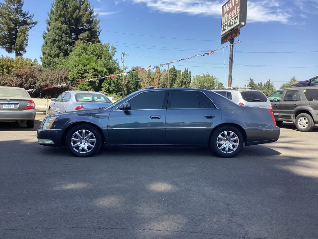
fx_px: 285
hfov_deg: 58.4
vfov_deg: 45.4
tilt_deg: -4.0
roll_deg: -1.5
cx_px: 159
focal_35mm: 31
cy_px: 120
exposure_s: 1/715
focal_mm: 3.3
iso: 25
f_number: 2.4
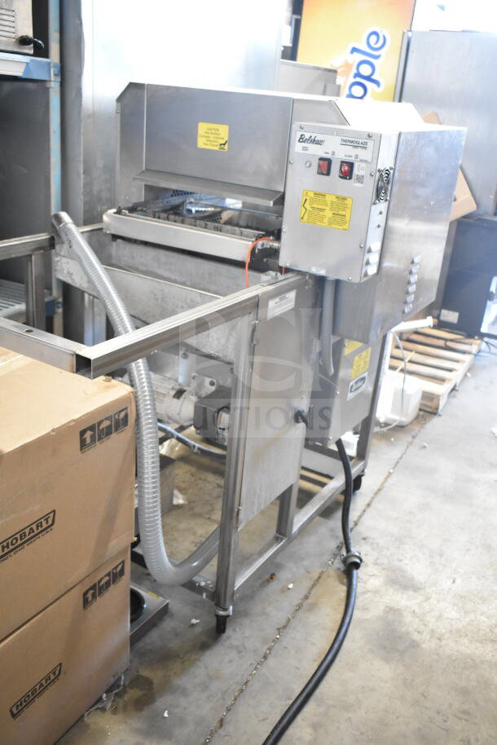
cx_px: 248
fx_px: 683
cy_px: 372
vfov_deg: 57.2
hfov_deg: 40.0
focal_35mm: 33
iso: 3600
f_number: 3.8
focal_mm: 22
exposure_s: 1/40
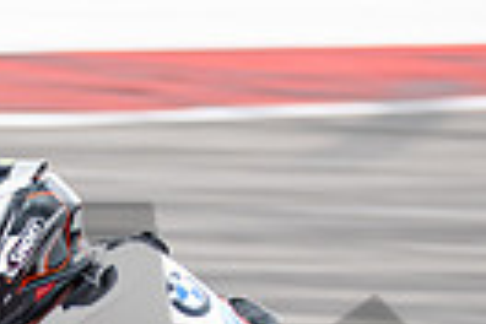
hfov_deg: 2.3
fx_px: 12001
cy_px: 654
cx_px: 96
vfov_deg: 1.5
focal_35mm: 889
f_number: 2.8
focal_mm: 134.4
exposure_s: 1/250
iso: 160
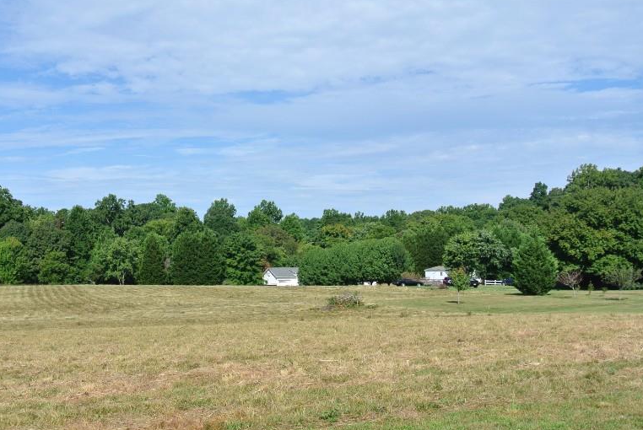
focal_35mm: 43
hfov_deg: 44.7
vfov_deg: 31.1
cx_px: 213
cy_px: 269
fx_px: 769
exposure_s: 1/640
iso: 100
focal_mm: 12.2
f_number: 4.5
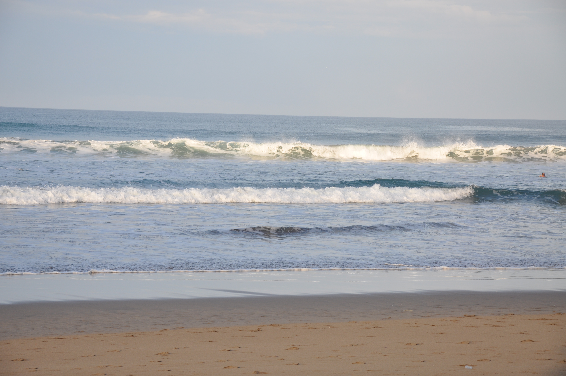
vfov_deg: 11.4
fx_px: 1884
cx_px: 283
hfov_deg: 17.1
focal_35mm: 120
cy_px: 188
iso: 200
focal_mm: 80
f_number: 9
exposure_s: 1/320
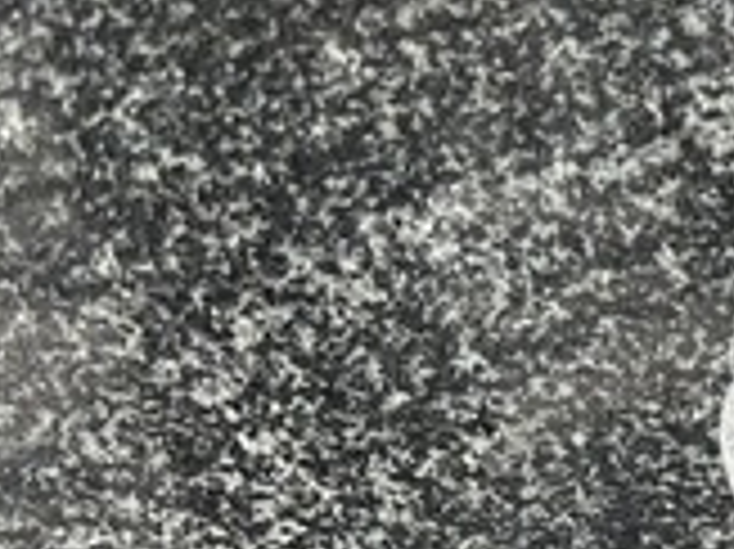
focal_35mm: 128
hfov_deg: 12.8
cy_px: 738
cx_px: 1608
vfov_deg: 11.2
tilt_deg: -31.8
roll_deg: -0.6
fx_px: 2712
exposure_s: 1/1224
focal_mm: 5.7
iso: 50
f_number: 1.5
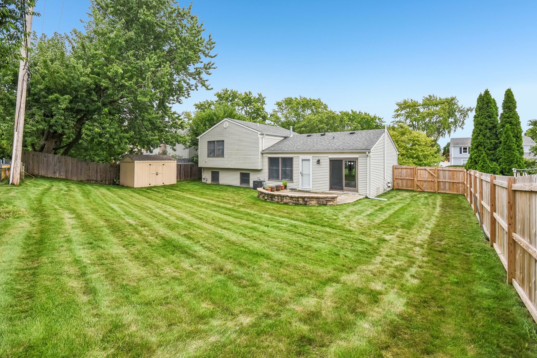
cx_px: 268
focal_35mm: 15
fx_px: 224
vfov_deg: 77.3
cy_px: 179
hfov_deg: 100.4
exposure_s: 1/640
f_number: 8
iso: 500
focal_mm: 10
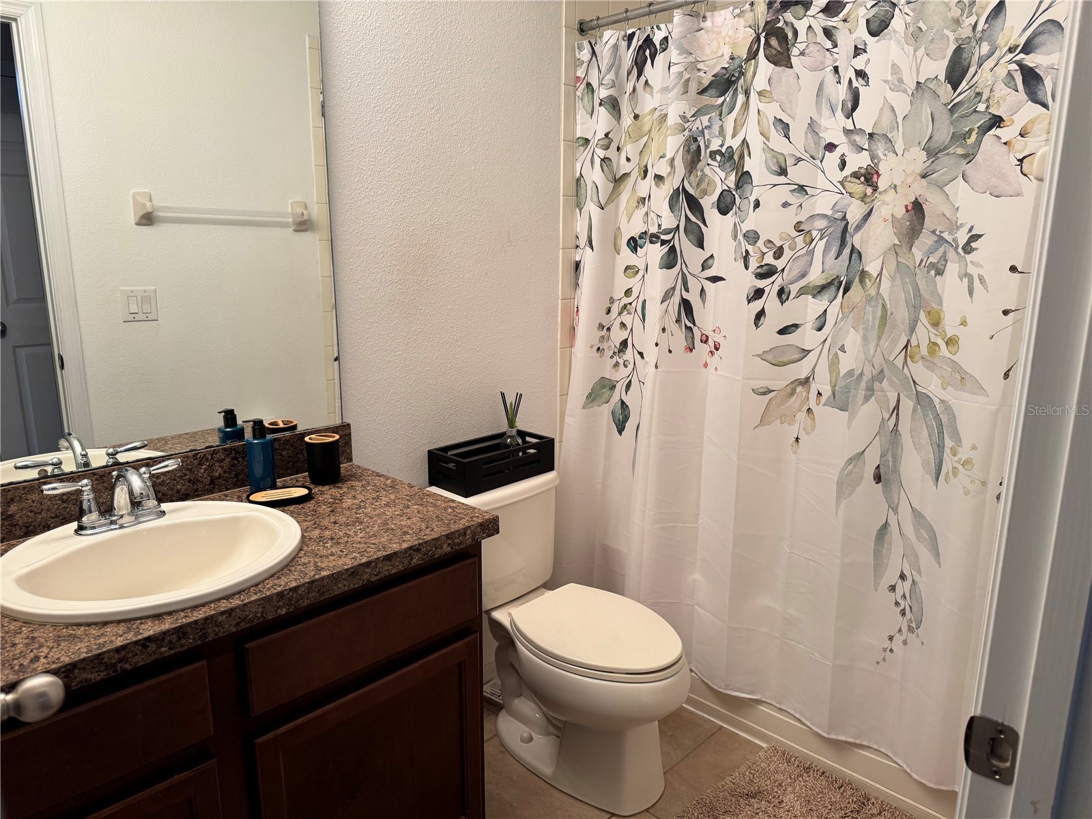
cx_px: 546
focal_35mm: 24
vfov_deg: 56.8
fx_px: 757
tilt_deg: -12.8
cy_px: 410
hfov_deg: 71.6
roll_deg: -0.3
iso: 200
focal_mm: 6.76
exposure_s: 1/120
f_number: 1.78
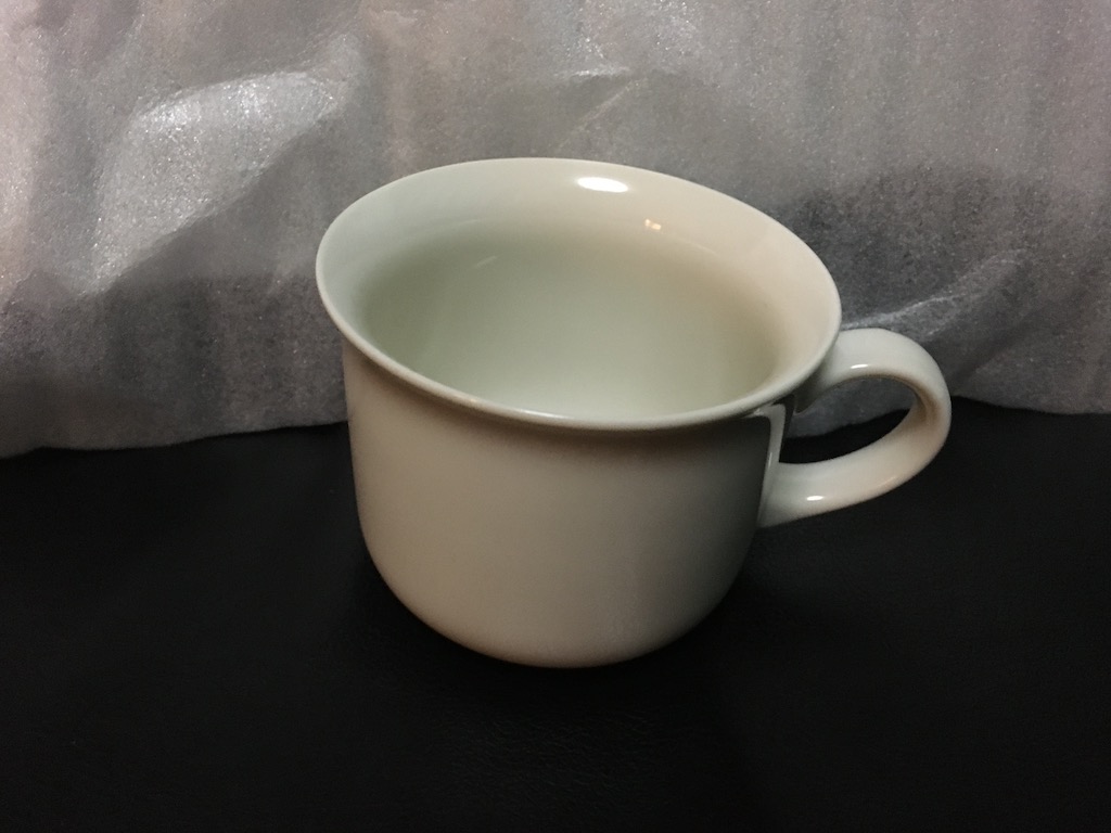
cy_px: 416
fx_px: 931
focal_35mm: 29
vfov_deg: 48.2
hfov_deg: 61.7
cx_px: 556
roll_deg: -0.3
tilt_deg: -37.7
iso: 500
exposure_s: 1/15
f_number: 2.2
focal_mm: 4.15
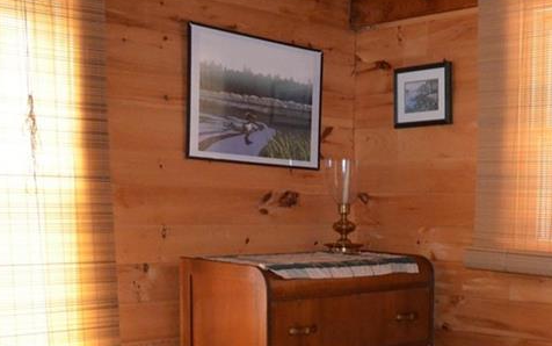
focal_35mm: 59
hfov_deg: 33.6
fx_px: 888
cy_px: 321
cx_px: 435
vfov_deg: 21.5
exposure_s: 1/60
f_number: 3.5
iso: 3200
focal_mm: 18
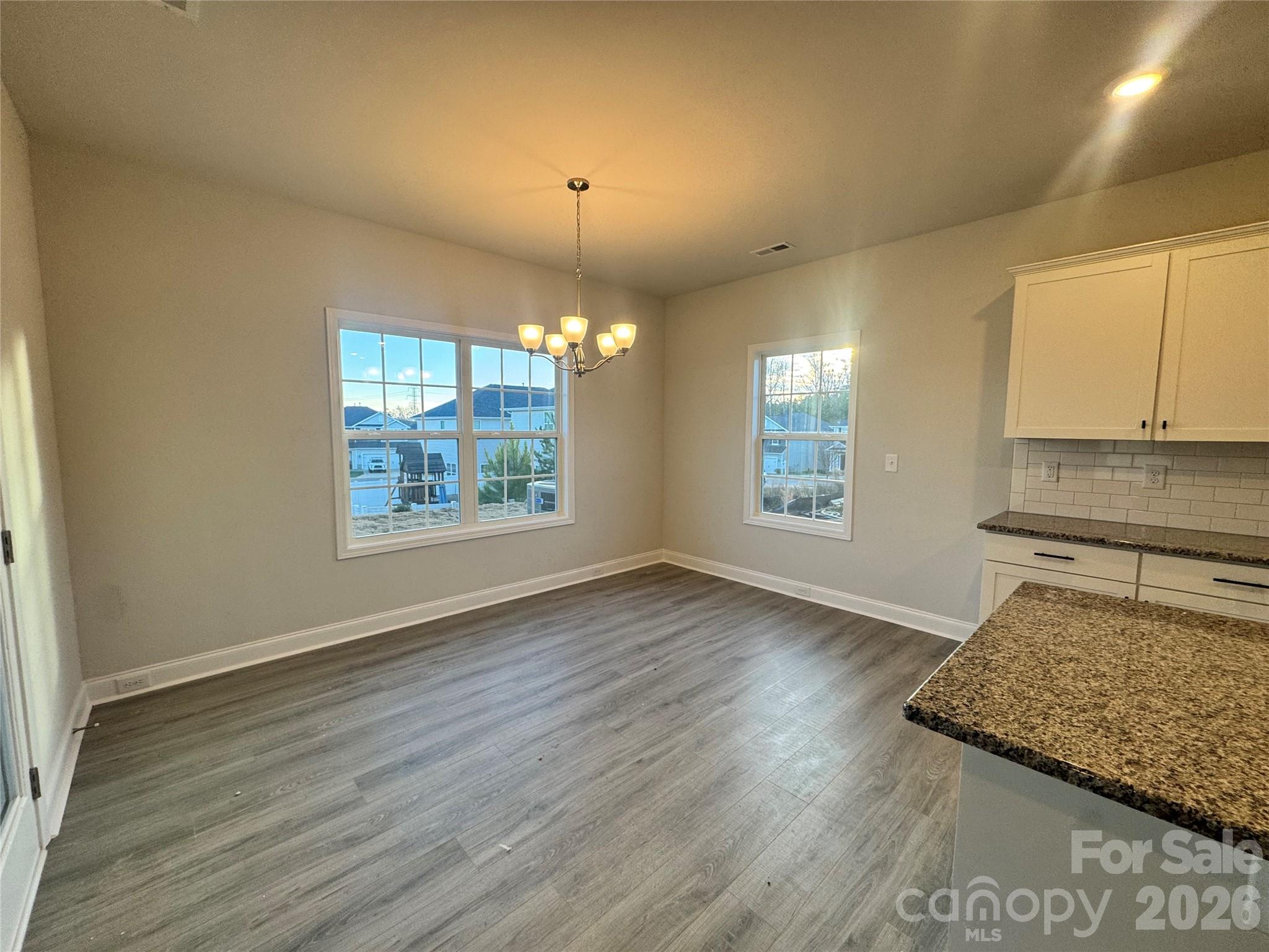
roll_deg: -0.5
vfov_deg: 85.7
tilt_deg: -5.0
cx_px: 634
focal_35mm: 14
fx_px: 513
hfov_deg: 102.1
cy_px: 476
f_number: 2.2
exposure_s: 1/120
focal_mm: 2.22
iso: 80
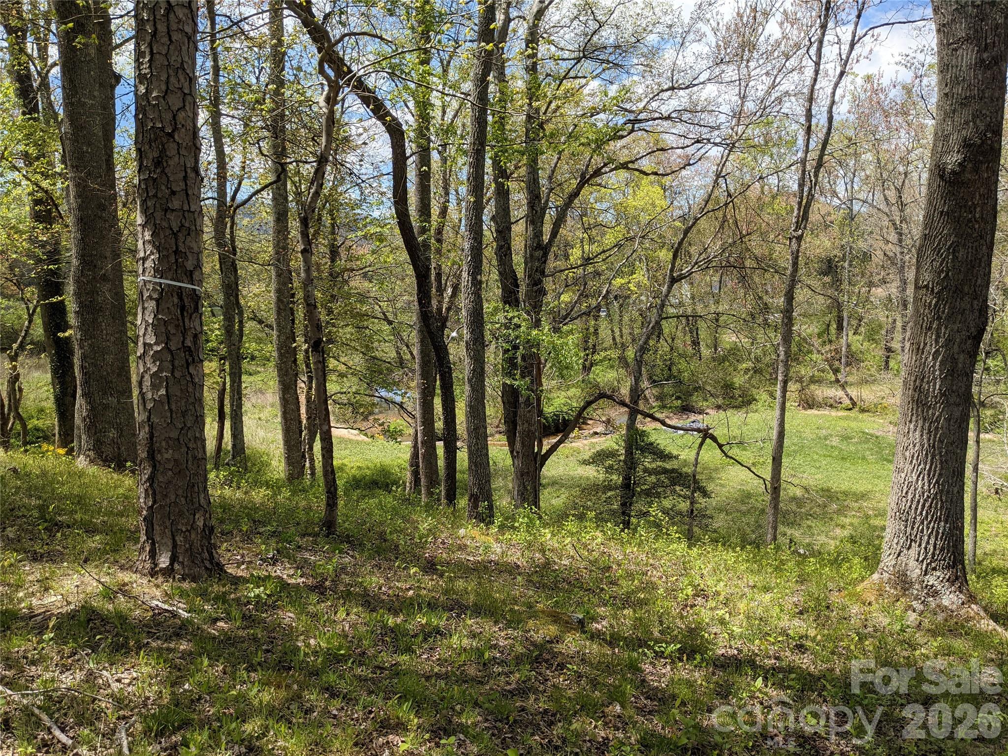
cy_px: 378
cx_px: 504
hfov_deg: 65.3
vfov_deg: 51.4
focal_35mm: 27
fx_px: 786
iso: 48
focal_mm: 4.38
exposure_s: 1/1957
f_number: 1.73
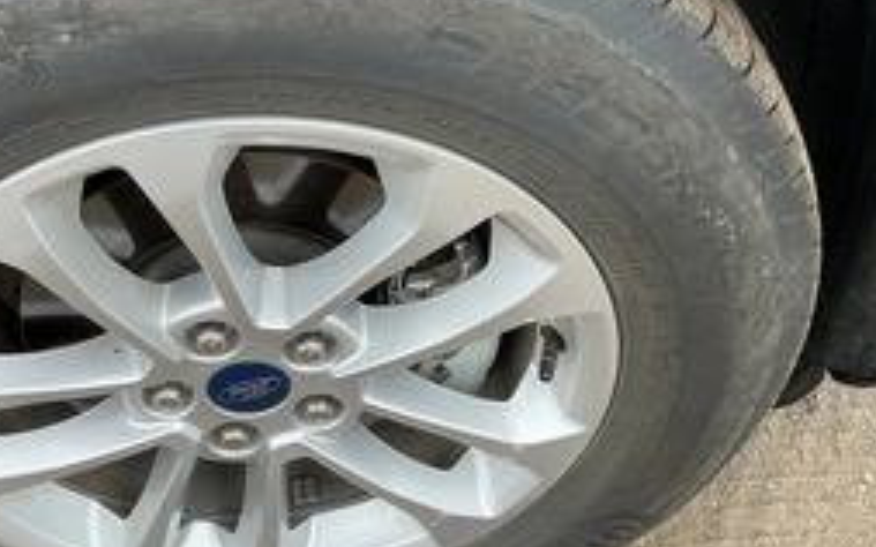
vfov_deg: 27.4
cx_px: 280
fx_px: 1122
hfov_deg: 42.0
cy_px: 249
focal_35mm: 47
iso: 25
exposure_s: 1/280
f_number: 1.8
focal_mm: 3
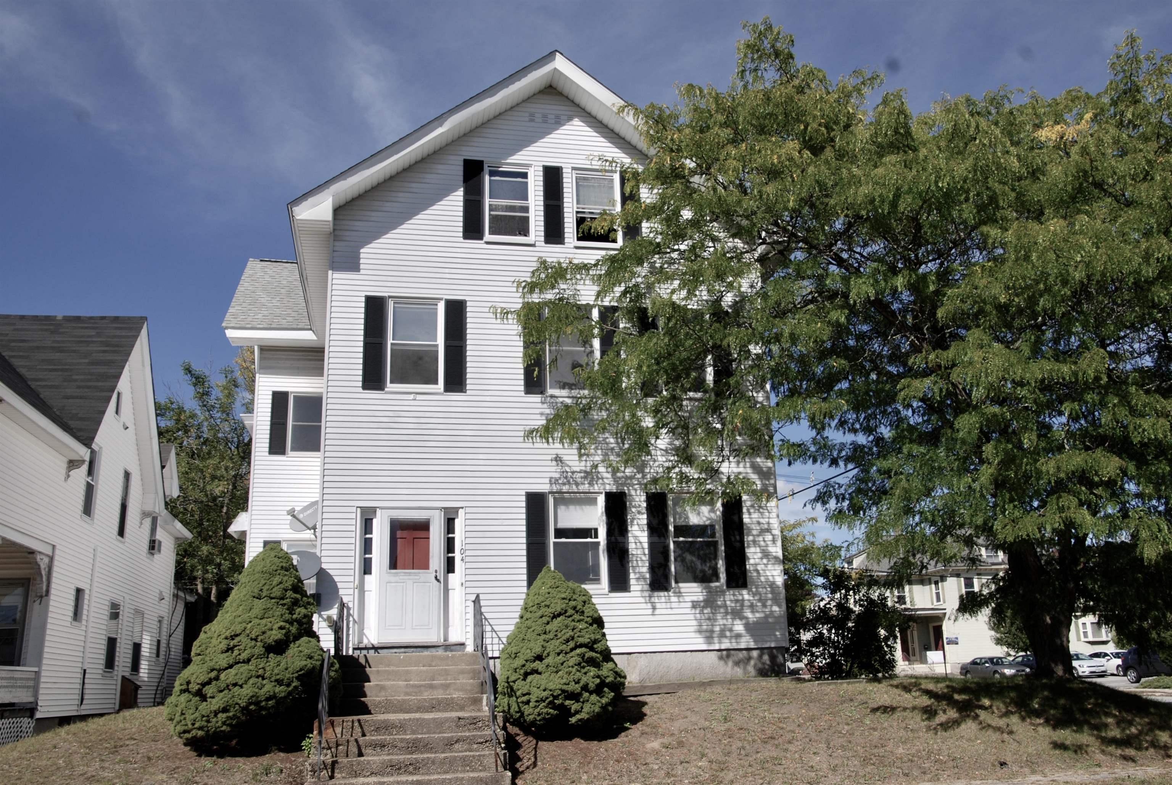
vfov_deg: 48.0
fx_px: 880
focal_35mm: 27
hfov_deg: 67.3
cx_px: 586
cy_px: 392
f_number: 8
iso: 100
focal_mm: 18
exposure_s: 1/250
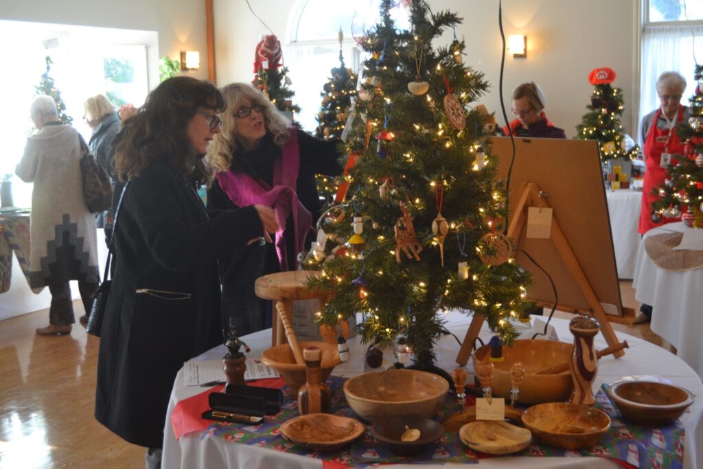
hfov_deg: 43.6
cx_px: 352
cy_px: 234
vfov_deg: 29.9
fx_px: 879
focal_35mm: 45
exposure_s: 1/60
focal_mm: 30
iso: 900
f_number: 4.2
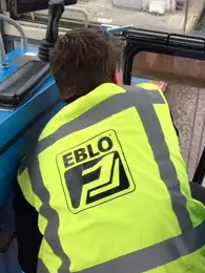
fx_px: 490
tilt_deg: -35.8
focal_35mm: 62
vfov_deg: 31.2
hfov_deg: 23.6
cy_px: 139
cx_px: 130
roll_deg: +0.2
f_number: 2.2
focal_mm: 4.15
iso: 50
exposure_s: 1/120
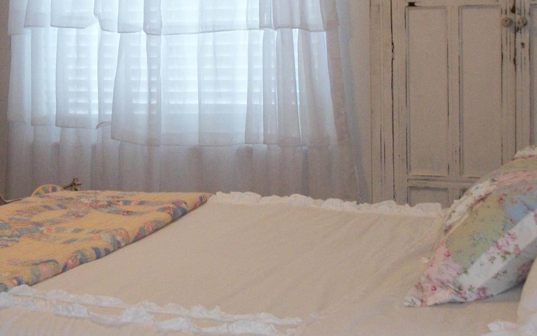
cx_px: 193
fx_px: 1200
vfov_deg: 15.9
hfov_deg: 25.1
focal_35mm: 82
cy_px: 94
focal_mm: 5.7
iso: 160
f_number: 2.9
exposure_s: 1/30
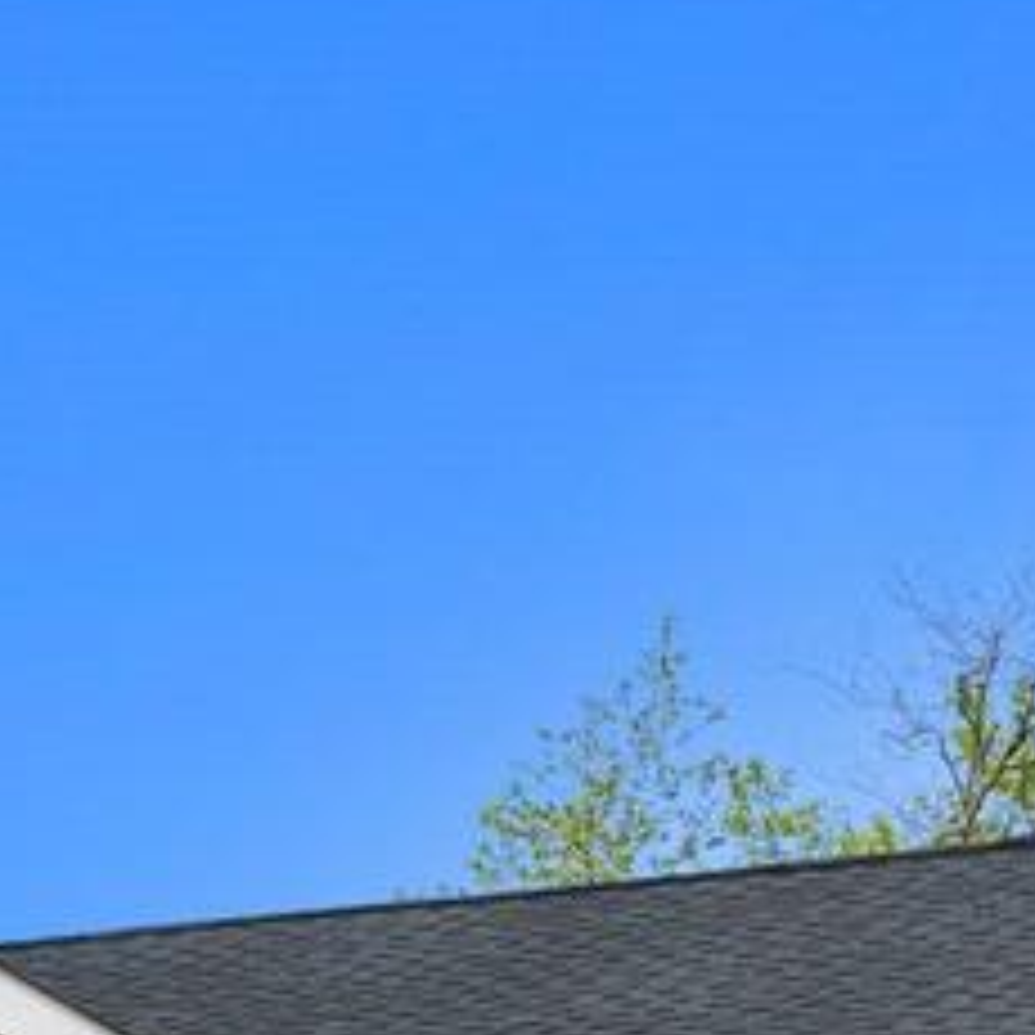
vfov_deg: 11.1
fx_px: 4871
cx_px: -765
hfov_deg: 11.4
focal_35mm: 144
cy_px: 2023
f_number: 11
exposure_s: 1/1000
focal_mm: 27
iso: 800
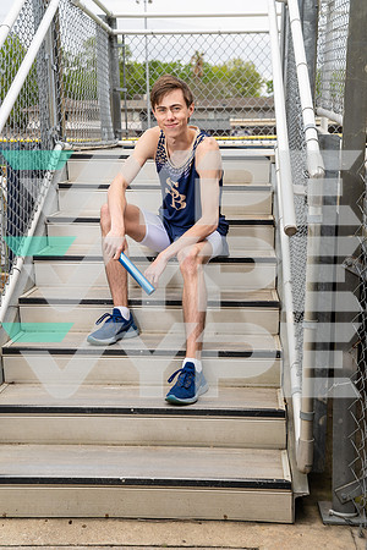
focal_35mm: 52
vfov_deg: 38.2
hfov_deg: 26.0
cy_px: 275
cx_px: 184
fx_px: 795
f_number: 5.6
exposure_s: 1/250
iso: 100
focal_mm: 52
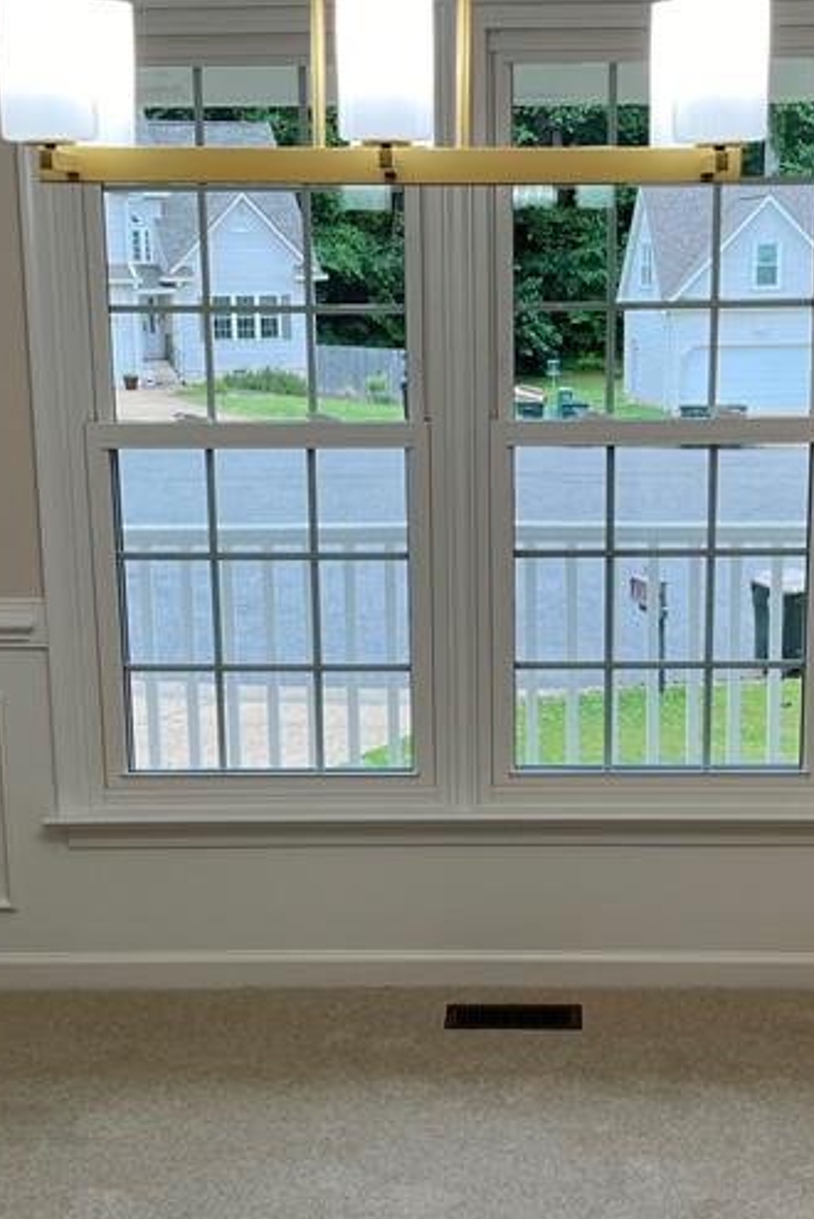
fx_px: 1897
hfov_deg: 24.2
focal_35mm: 56
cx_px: 483
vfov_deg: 35.5
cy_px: 706
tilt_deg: -13.4
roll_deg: +0.8
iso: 50
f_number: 1.6
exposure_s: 1/120
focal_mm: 5.1
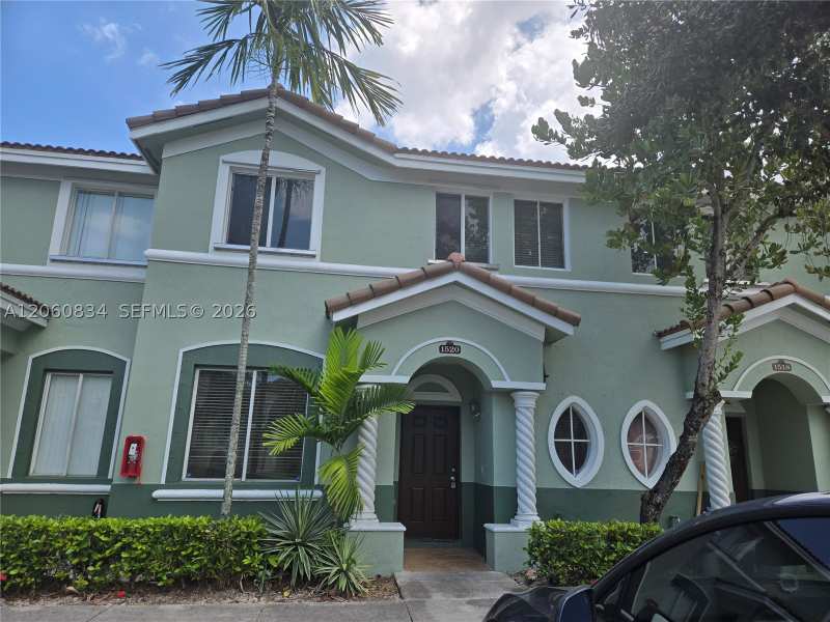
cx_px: 415
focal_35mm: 23
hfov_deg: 73.9
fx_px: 551
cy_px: 311
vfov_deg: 58.9
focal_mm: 5.4
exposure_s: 1/1804
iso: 25
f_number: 1.8
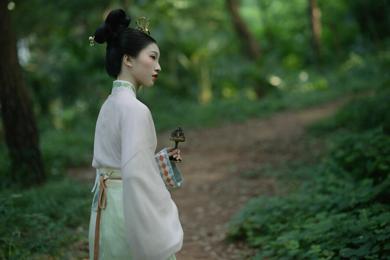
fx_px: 921
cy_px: 130
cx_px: 195
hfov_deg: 23.9
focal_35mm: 85
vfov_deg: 16.1
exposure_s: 1/200
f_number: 1.8
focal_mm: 85
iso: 100
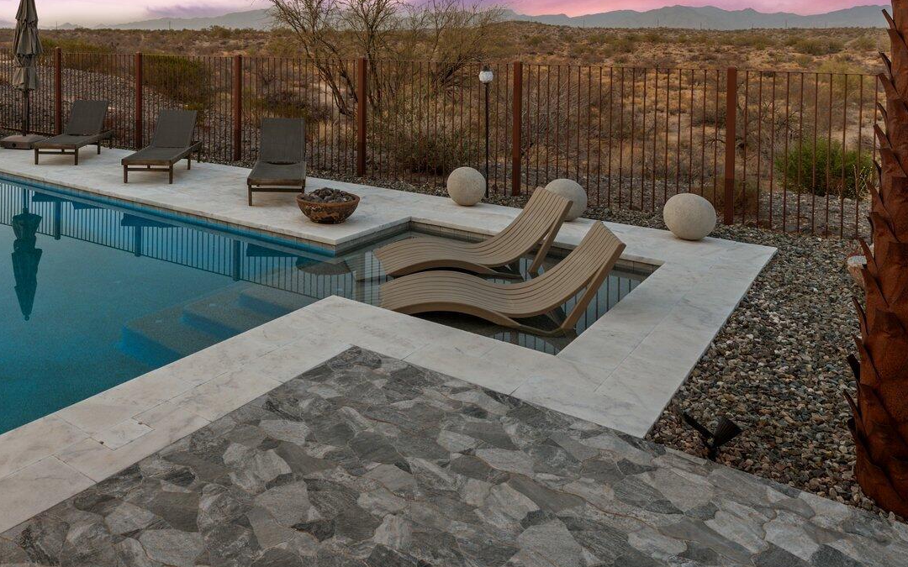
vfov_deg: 38.4
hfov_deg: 60.5
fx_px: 756
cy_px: 58
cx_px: 304
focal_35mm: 31
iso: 400
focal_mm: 15.8
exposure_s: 1/1.25
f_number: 8
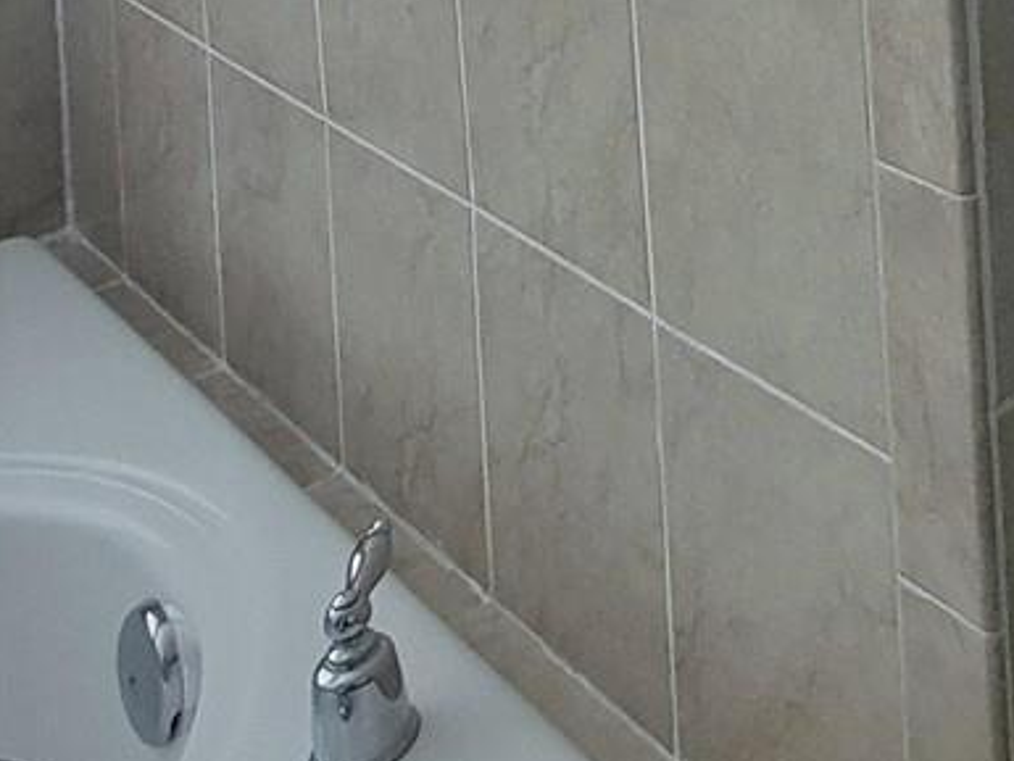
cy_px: -632
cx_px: 1280
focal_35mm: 54
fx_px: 1582
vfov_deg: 19.6
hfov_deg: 29.4
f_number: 2.2
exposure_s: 1/40
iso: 320
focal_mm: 2.2
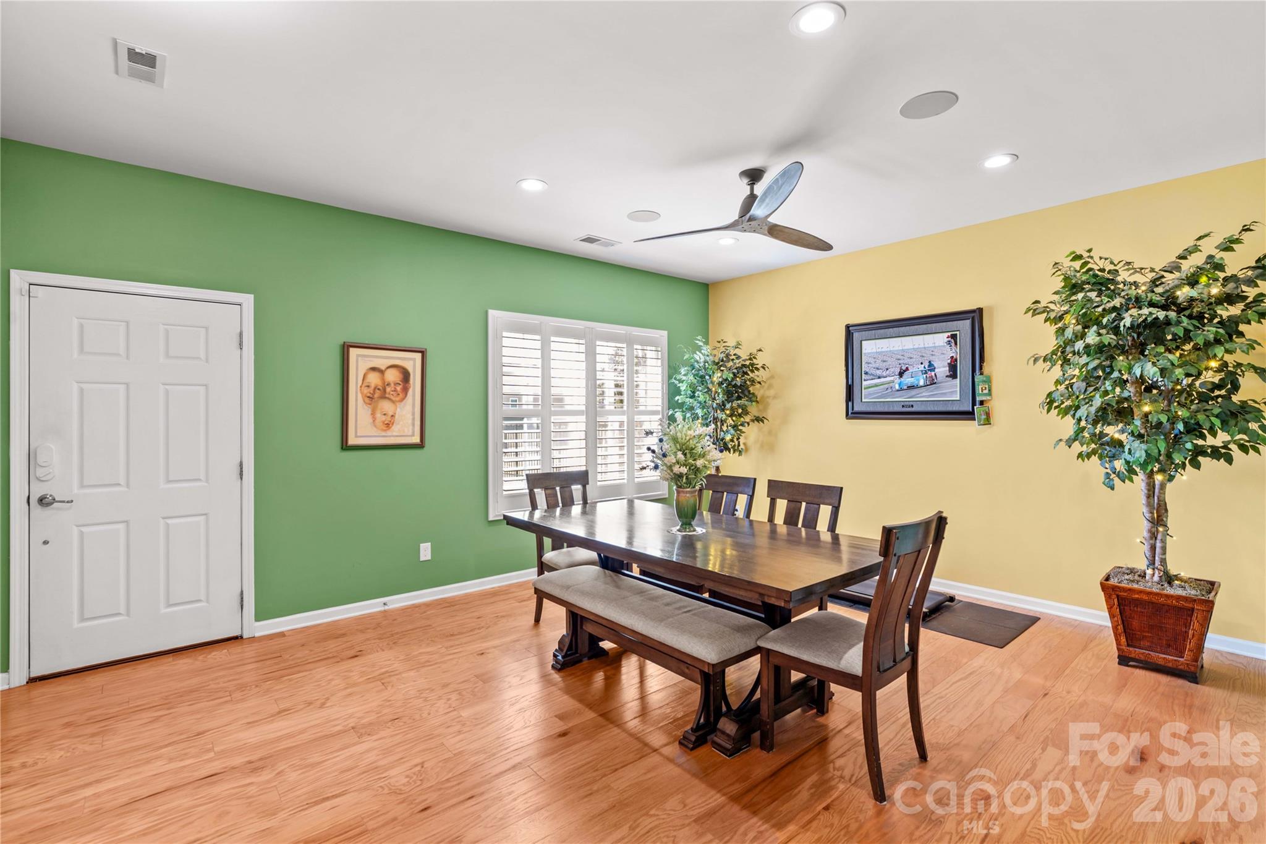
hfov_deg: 96.7
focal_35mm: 16
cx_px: 633
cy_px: 422
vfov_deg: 73.7
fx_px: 563
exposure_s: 1/2.5
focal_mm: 16
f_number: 8
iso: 100
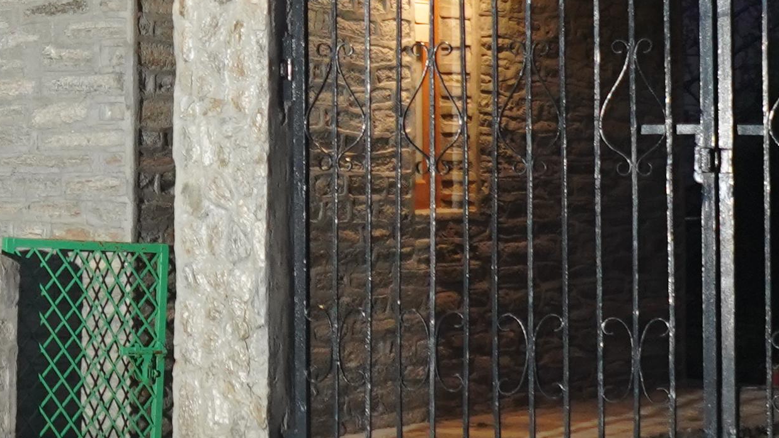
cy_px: -55
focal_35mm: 140
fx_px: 2892
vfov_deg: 8.6
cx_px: -331
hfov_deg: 14.5
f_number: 2
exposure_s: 1/160
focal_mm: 28
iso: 1250
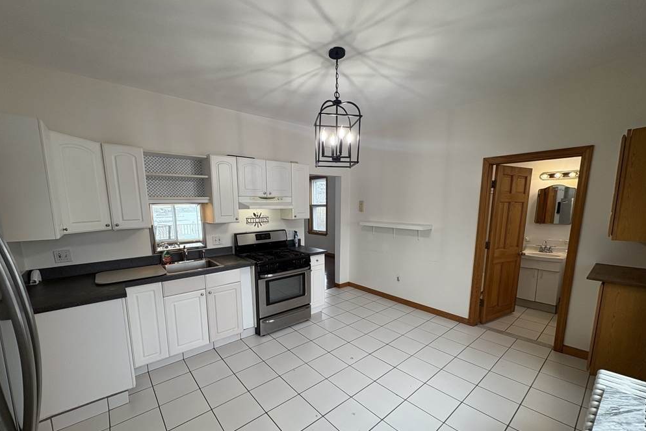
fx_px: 269
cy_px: 244
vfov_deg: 77.0
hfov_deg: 100.4
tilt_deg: -8.7
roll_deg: +0.4
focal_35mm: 15
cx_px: 320
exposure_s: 1/120
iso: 100
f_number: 2.2
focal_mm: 2.22
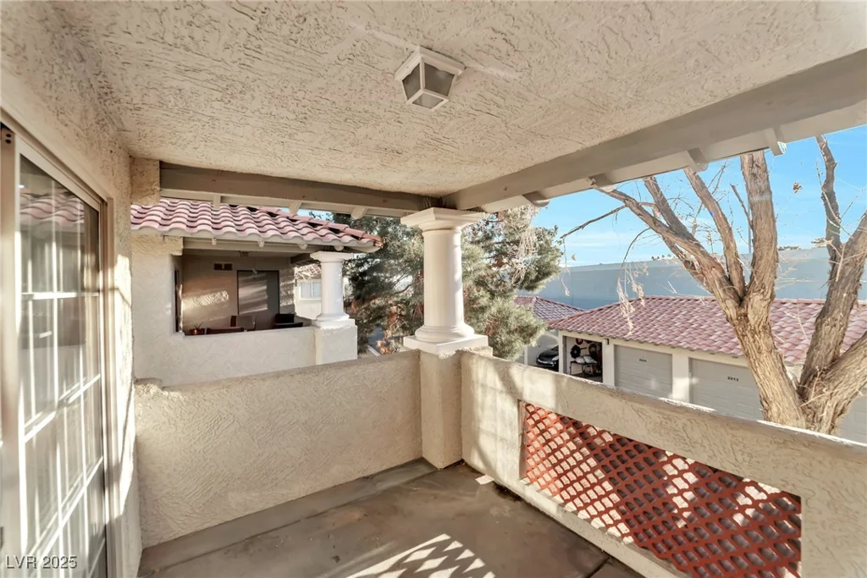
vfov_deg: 81.2
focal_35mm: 14
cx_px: 434
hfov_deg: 104.2
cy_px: 289
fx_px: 337
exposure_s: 1/60
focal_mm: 14
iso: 100
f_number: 10
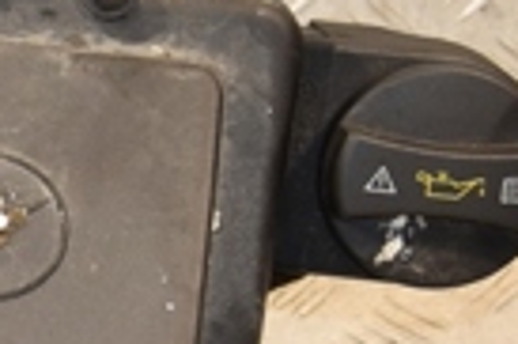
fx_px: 3420
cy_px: 215
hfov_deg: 8.2
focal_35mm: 238
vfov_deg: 5.8
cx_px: -552
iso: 800
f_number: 5
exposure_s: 1/125
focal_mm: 34
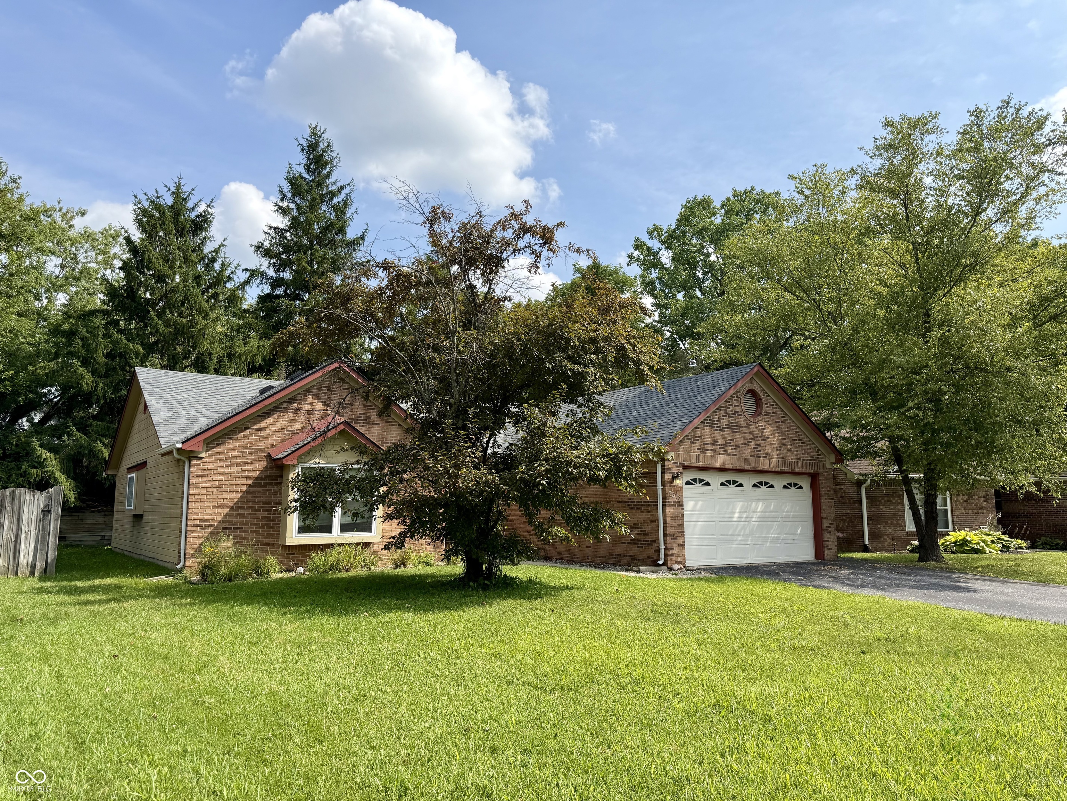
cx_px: 534
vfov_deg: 56.8
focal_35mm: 24
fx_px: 740
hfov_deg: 71.6
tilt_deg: +8.4
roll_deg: +0.3
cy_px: 400
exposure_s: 1/4405
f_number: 1.78
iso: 100
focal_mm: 6.76
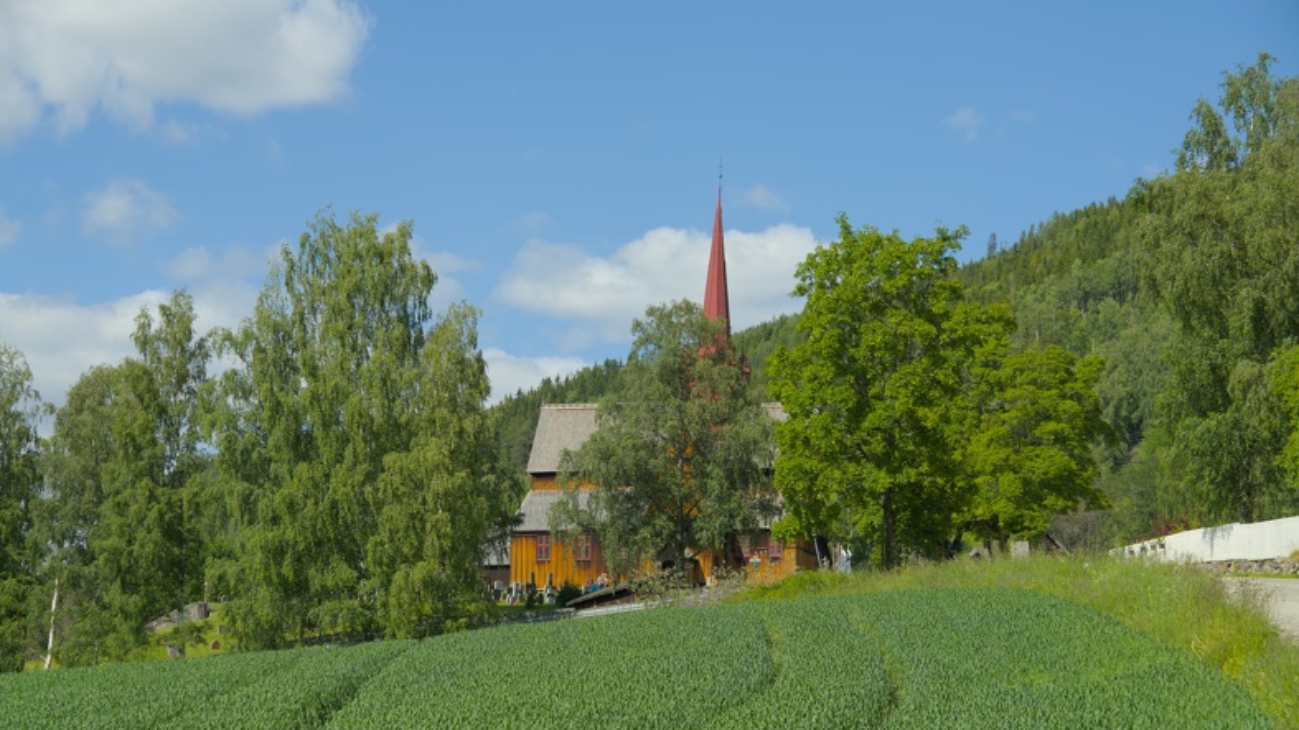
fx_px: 2721
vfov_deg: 15.3
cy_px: 400
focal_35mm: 79
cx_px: 651
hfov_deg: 26.9
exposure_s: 1/500
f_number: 5.6
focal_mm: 50
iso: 100
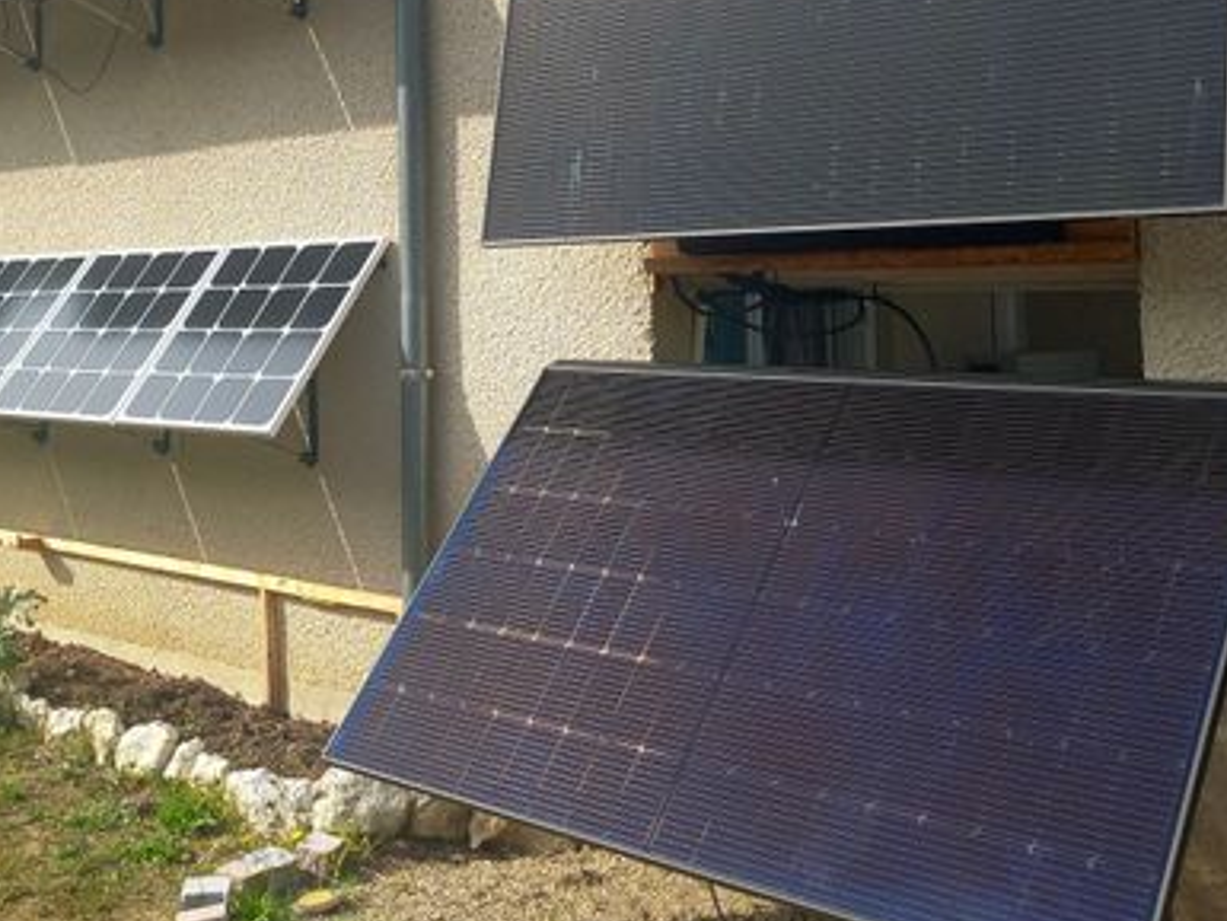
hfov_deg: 41.3
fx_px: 1596
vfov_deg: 31.6
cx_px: 378
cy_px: 220
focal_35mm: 45
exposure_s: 1/624
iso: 50
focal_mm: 4.65
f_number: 1.8
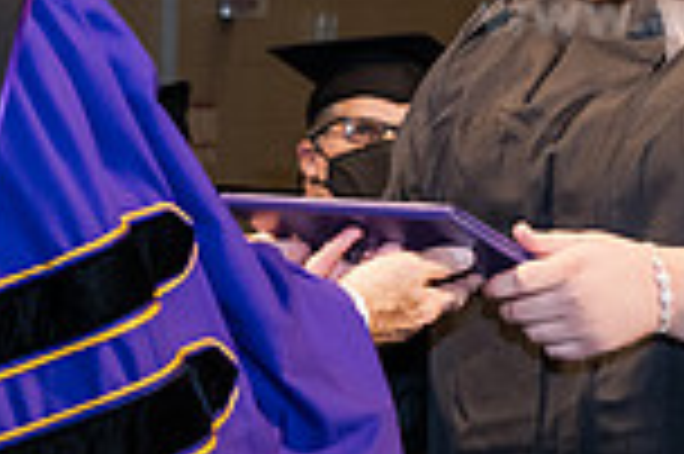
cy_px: 110
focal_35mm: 237
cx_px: 274
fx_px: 4498
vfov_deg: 5.8
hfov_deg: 8.7
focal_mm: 62
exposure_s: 1/200
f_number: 6.3
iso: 1600
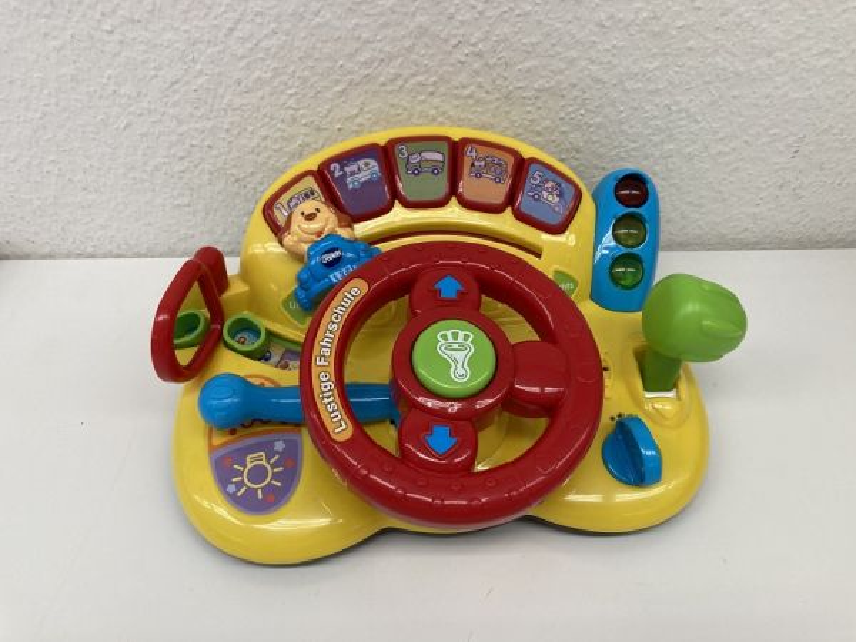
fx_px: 692
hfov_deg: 63.4
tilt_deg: -45.0
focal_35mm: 28
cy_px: 321
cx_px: 428
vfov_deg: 49.7
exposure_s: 1/100
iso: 64
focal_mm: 3.99
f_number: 1.8
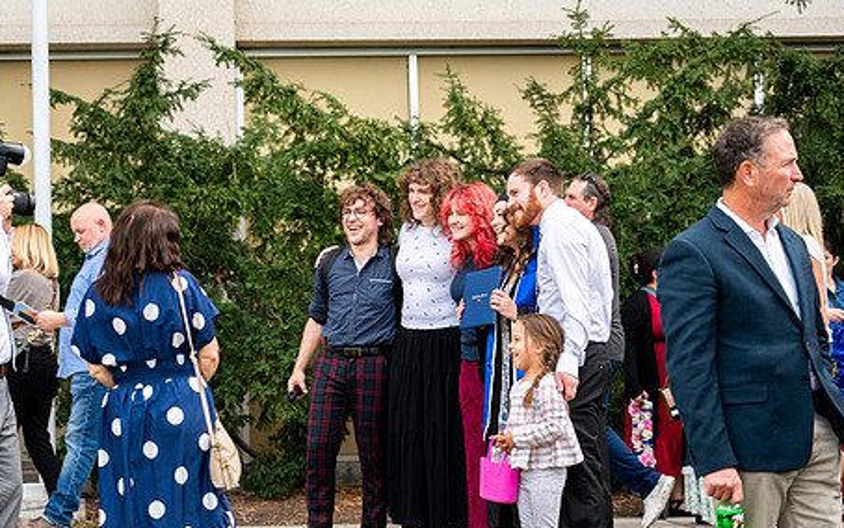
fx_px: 1772
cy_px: 331
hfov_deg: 26.8
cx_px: 358
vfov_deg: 16.9
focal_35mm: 77
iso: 320
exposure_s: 1/2000
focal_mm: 47
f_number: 2.8
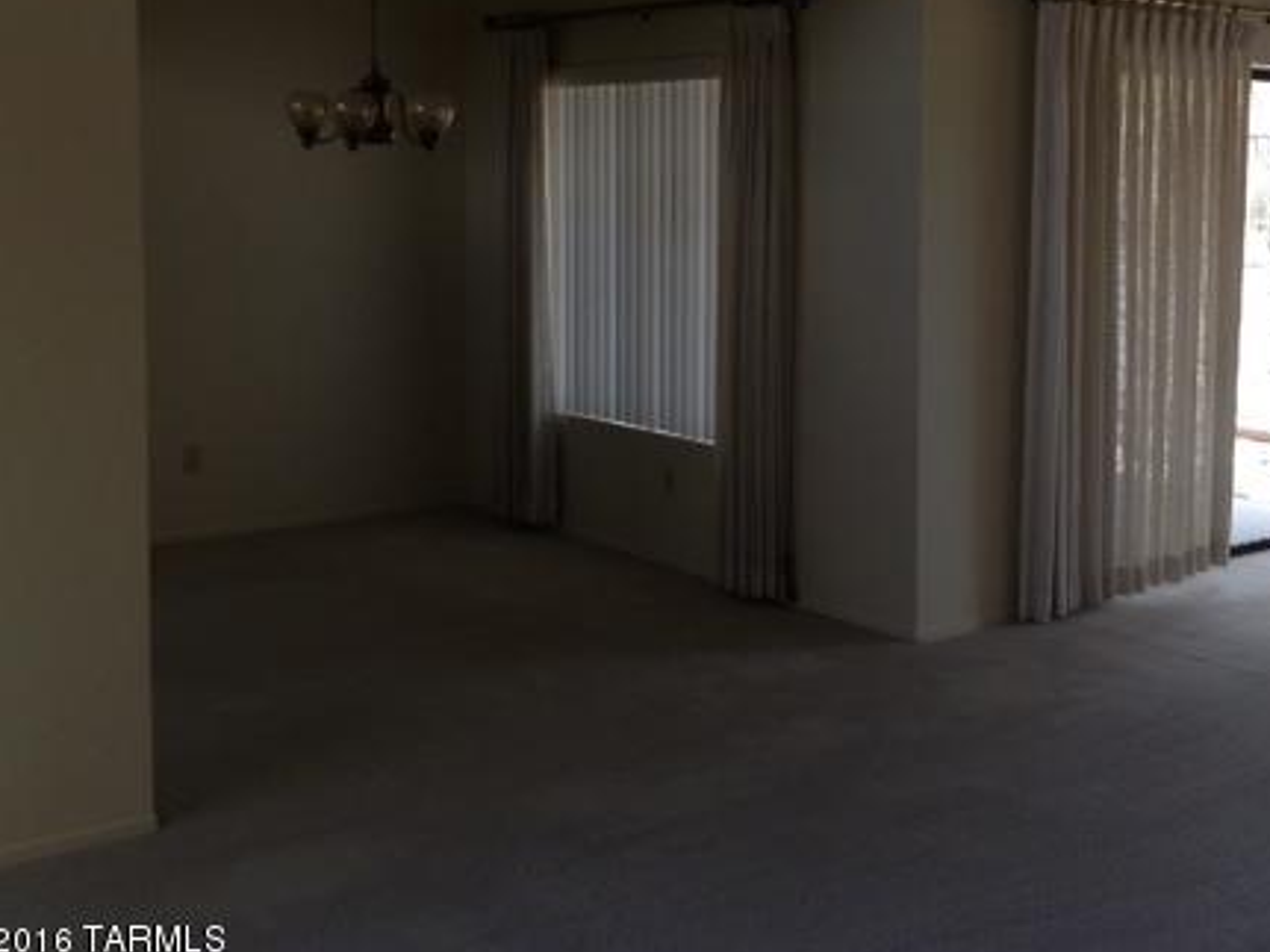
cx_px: 890
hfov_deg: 38.3
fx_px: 1797
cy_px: 292
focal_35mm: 49
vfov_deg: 29.4
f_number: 2.4
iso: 50
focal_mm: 4.12
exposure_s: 1/44
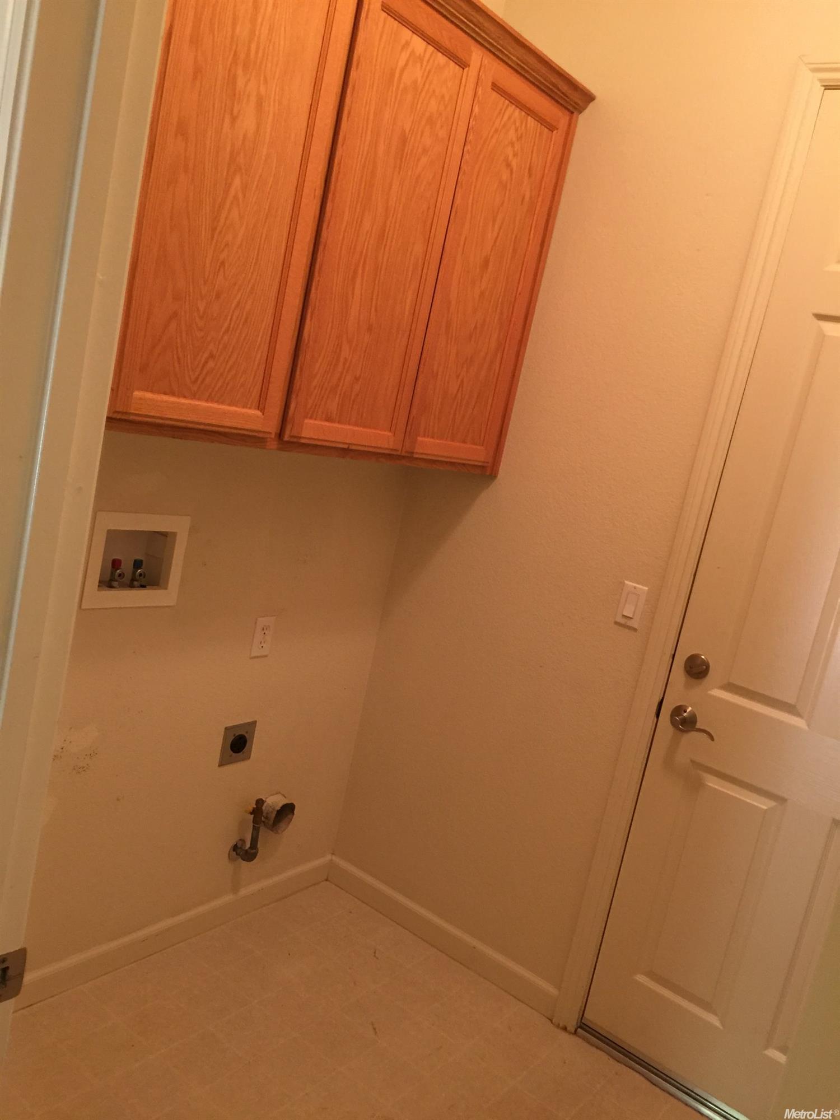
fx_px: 938
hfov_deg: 48.2
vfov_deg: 61.7
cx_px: 420
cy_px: 560
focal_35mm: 29
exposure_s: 1/15
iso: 80
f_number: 2.2
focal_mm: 4.15
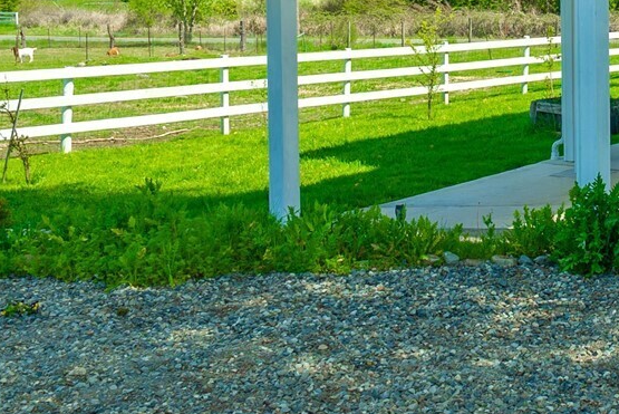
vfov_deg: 22.6
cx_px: 719
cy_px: 6
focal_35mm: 58
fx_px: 998
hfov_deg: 30.1
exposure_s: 1/125
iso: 80
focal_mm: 19
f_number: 7.1
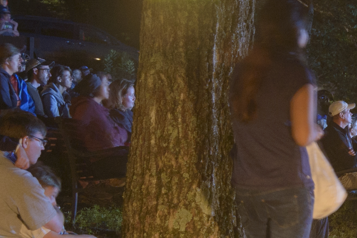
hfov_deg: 21.0
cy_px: 184
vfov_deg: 14.8
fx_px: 912
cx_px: 396
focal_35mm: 92
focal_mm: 14
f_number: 2.8
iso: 400
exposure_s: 5
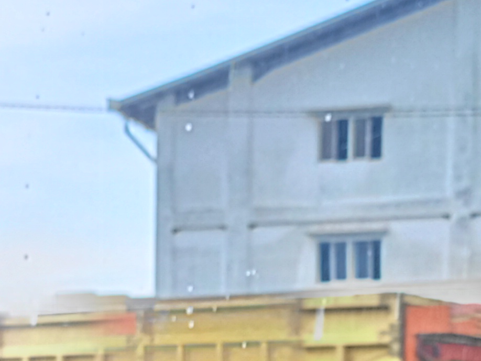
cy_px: 640
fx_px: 1960
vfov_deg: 10.0
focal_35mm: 141
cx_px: 197
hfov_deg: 14.0
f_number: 1.79
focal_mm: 4.7
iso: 200
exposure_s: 1/200
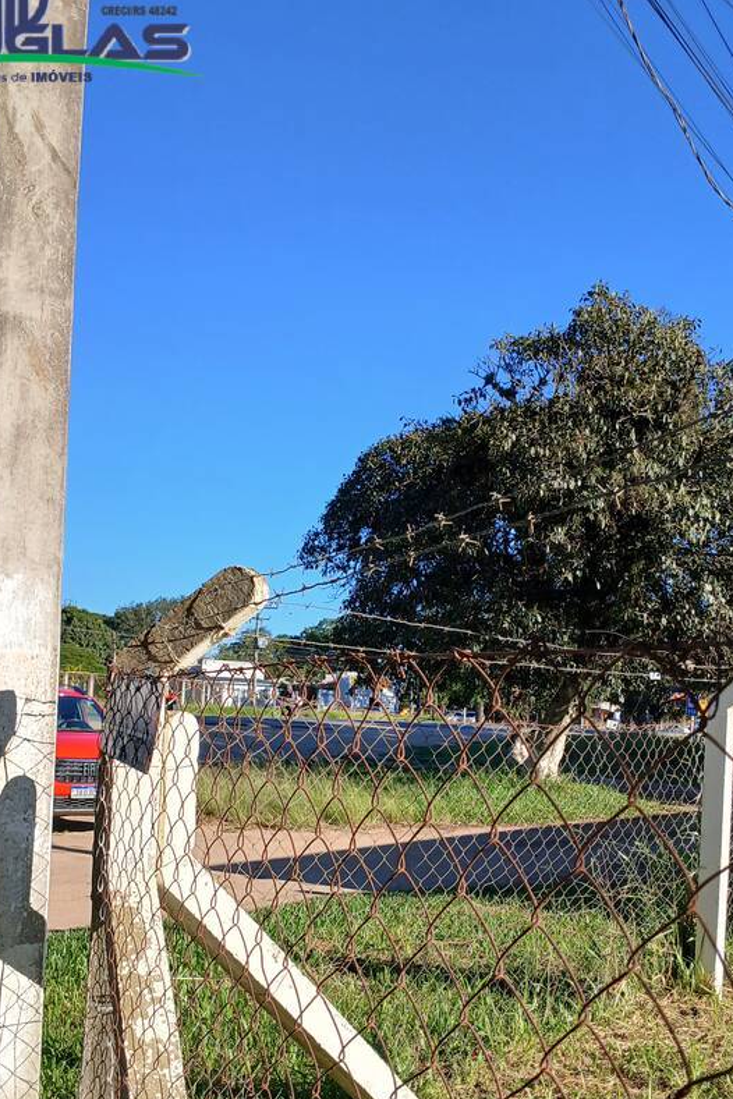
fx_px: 1130
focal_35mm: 37
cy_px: 684
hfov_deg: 35.9
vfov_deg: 51.4
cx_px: 368
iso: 20
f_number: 1.8
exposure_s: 1/550
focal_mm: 3.98
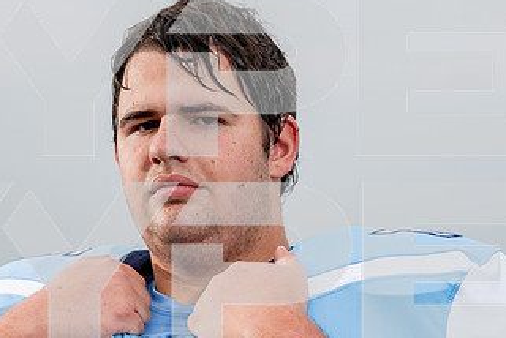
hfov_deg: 21.1
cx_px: 141
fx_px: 1351
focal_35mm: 96
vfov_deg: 14.2
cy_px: 266
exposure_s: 1/250
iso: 160
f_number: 6.3
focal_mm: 53
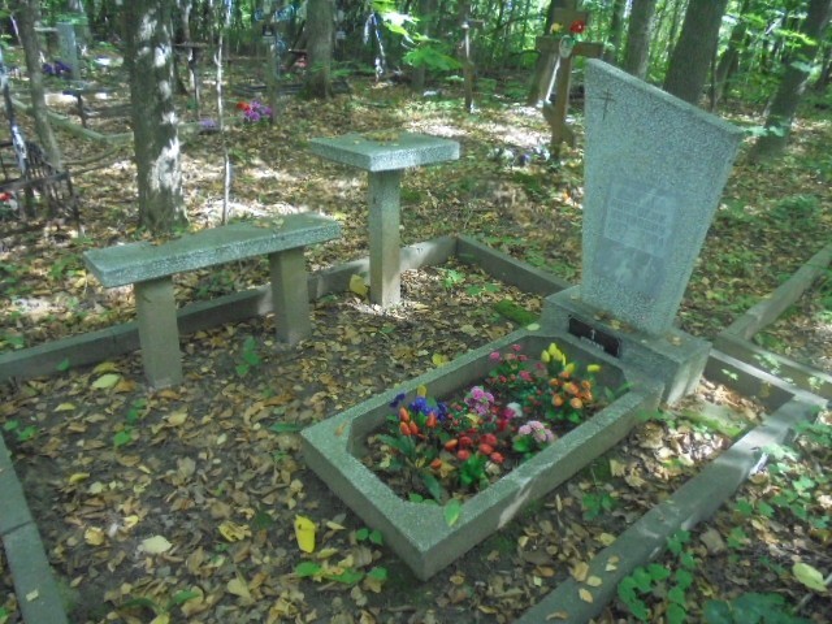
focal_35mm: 26
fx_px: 625
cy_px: 312
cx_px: 416
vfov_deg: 53.1
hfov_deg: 67.3
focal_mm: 4.6
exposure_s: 1/125
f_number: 3.5
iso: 500
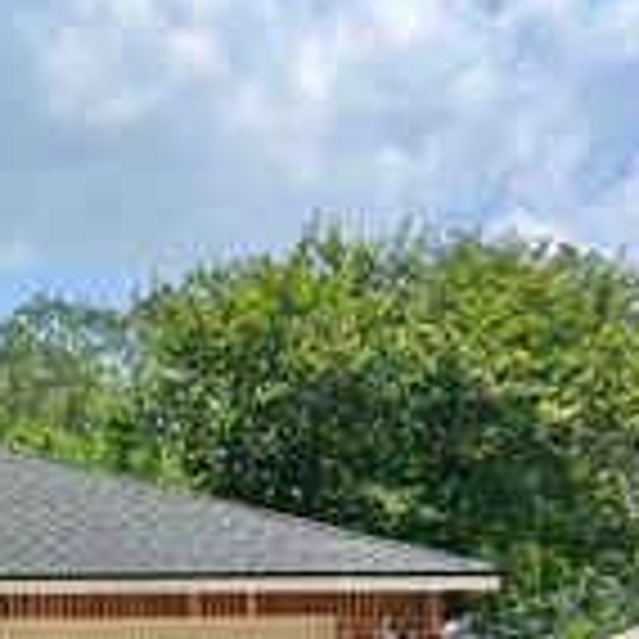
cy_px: 655
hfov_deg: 18.7
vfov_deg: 20.6
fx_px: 1692
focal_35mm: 81
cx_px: -338
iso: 50
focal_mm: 5.7
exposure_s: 1/5076
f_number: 1.5
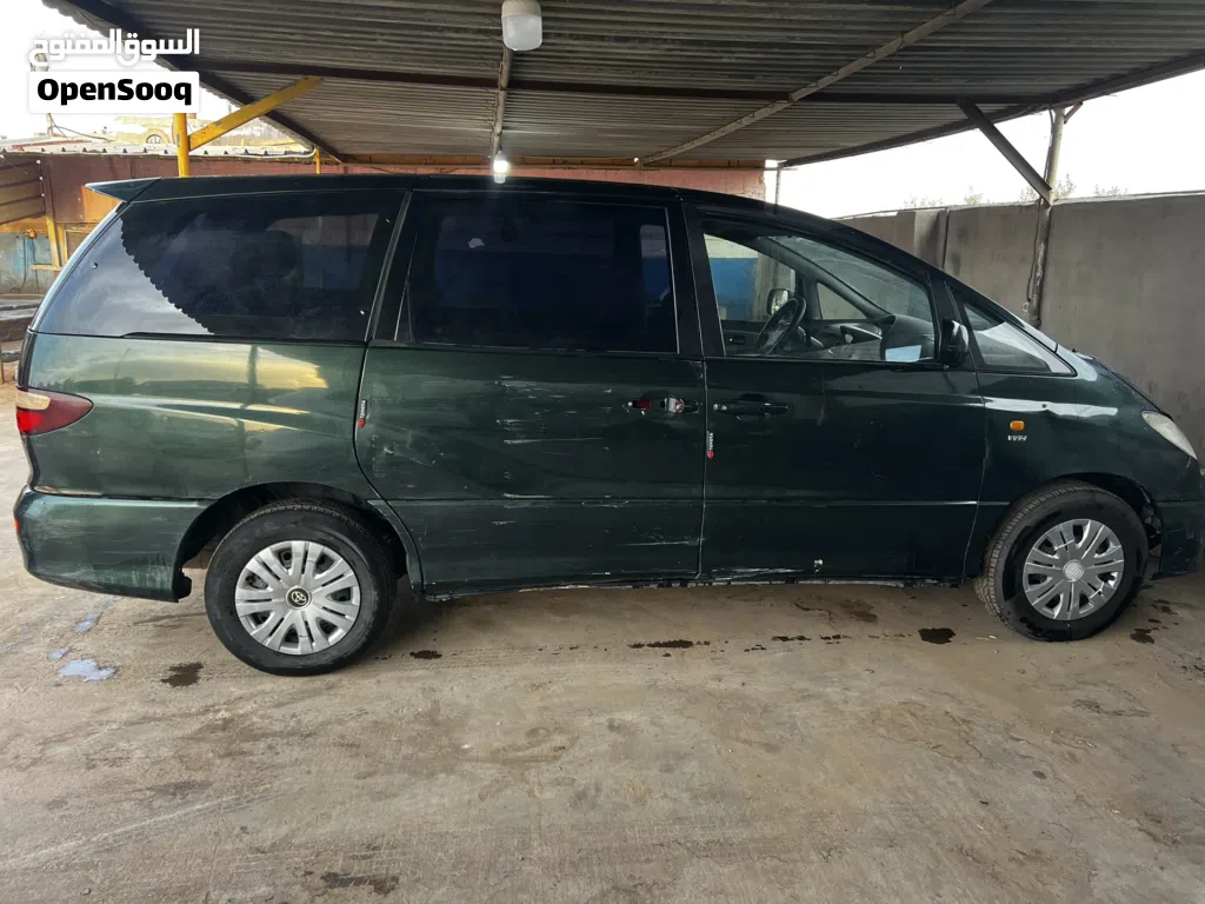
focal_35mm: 26
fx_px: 905
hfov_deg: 67.3
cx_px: 602
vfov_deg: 53.1
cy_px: 452
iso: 125
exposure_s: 1/121
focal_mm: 5.7
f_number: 1.5
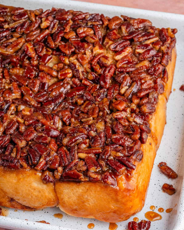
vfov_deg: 18.8
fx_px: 694
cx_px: 92
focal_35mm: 102
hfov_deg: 15.1
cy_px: 123
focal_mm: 90
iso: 100
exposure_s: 1/200
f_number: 16
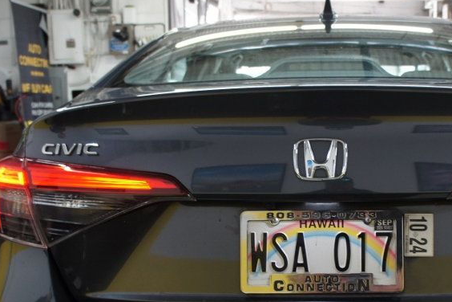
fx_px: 615
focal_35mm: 49
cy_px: 244
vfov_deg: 27.0
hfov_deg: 39.6
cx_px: 317
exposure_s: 1/30
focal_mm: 18
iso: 400
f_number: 3.5
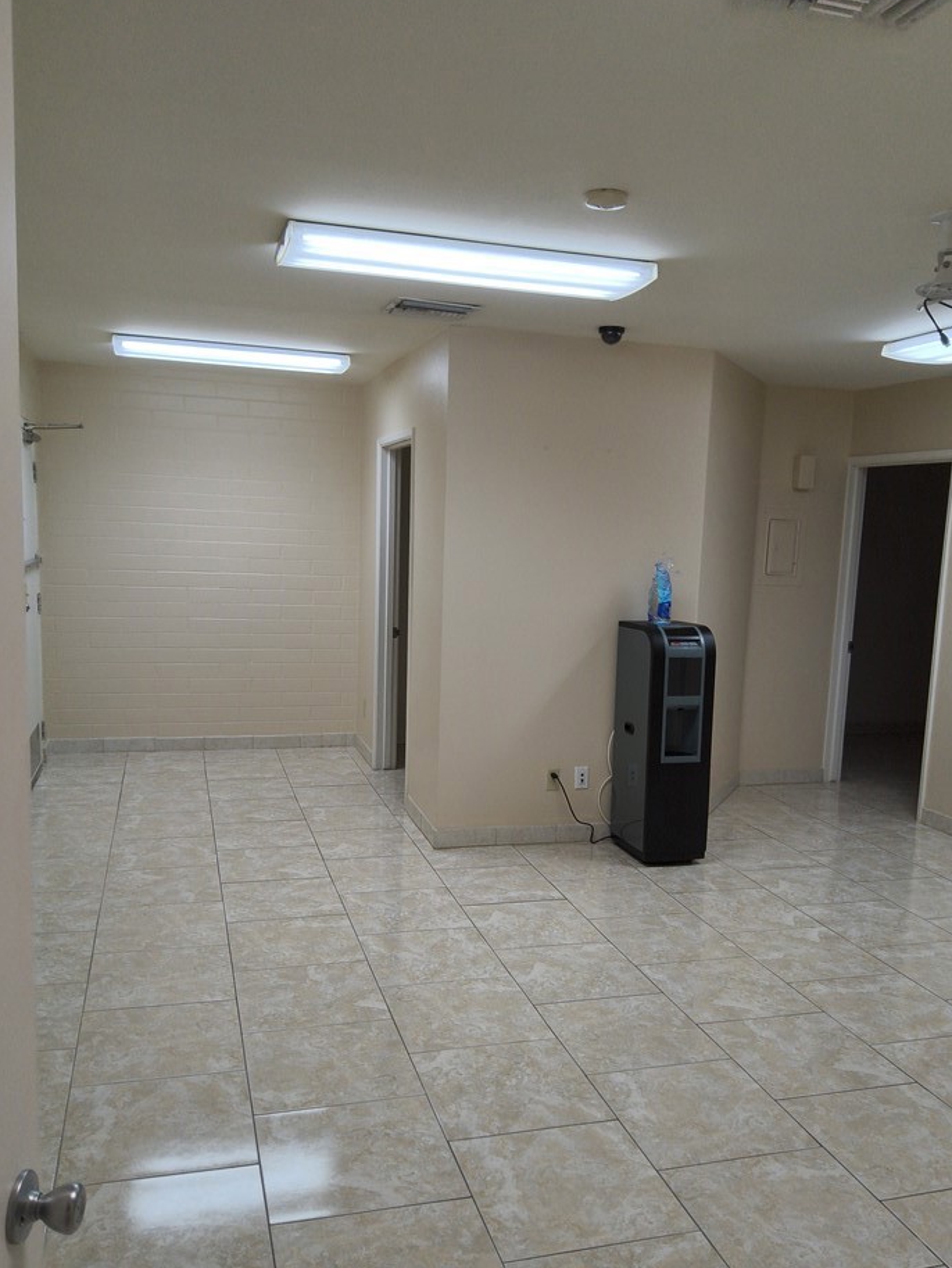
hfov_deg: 49.8
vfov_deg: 63.3
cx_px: 486
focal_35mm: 28
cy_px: 692
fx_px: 1026
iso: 40
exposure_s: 1/120
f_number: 2
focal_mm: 3.08
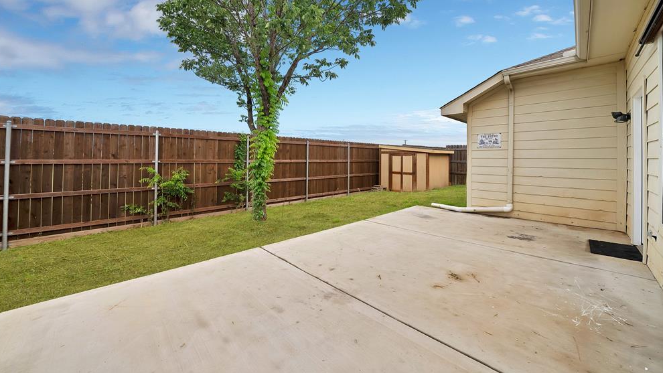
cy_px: 153
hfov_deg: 110.8
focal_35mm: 13
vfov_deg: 77.7
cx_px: 322
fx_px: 229
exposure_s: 1/640
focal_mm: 12
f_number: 9
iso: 640
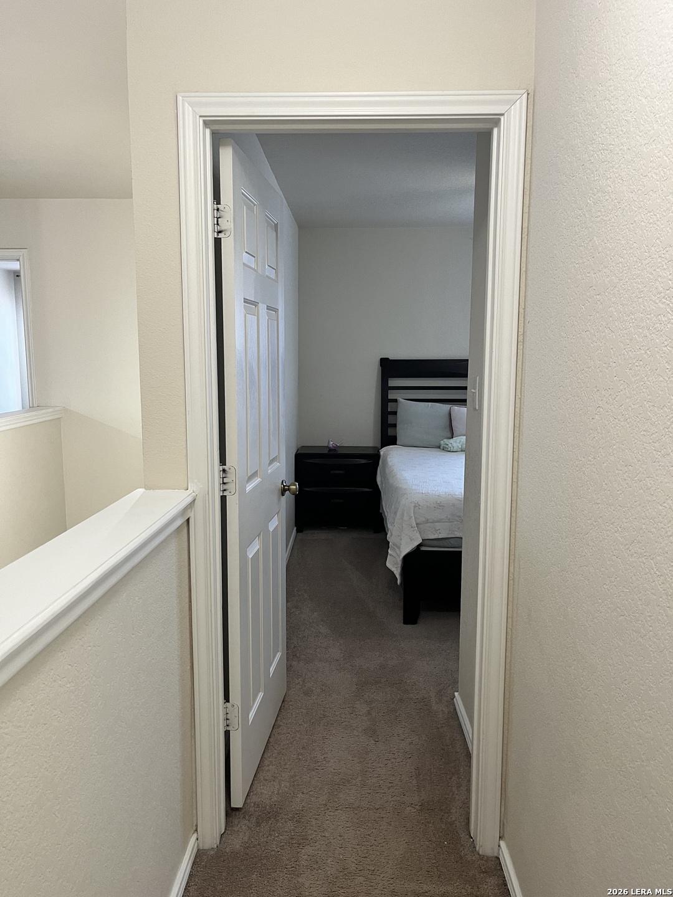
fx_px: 674
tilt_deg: -8.5
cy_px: 448
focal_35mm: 26
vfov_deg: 67.3
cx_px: 336
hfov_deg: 53.1
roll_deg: +0.0
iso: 160
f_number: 1.6
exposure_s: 1/60
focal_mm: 5.1
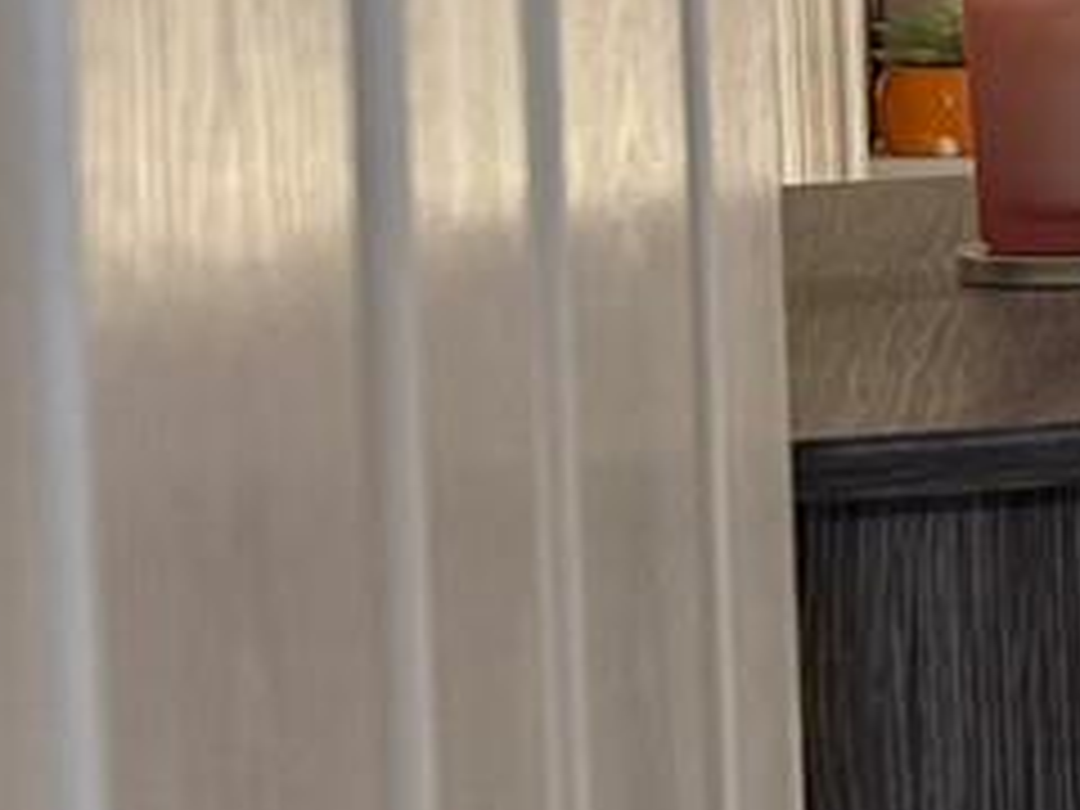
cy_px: -234
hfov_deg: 9.1
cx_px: 3555
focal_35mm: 160
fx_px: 4992
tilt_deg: -1.2
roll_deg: +1.4
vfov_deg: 9.1
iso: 200
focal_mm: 6.76
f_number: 1.78
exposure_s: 1/60
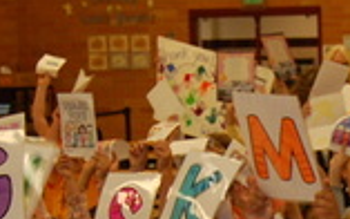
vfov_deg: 5.5
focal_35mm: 234
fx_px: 2231
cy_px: 353
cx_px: 446
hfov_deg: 8.8
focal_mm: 30
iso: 400
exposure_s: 1/60
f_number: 4.2
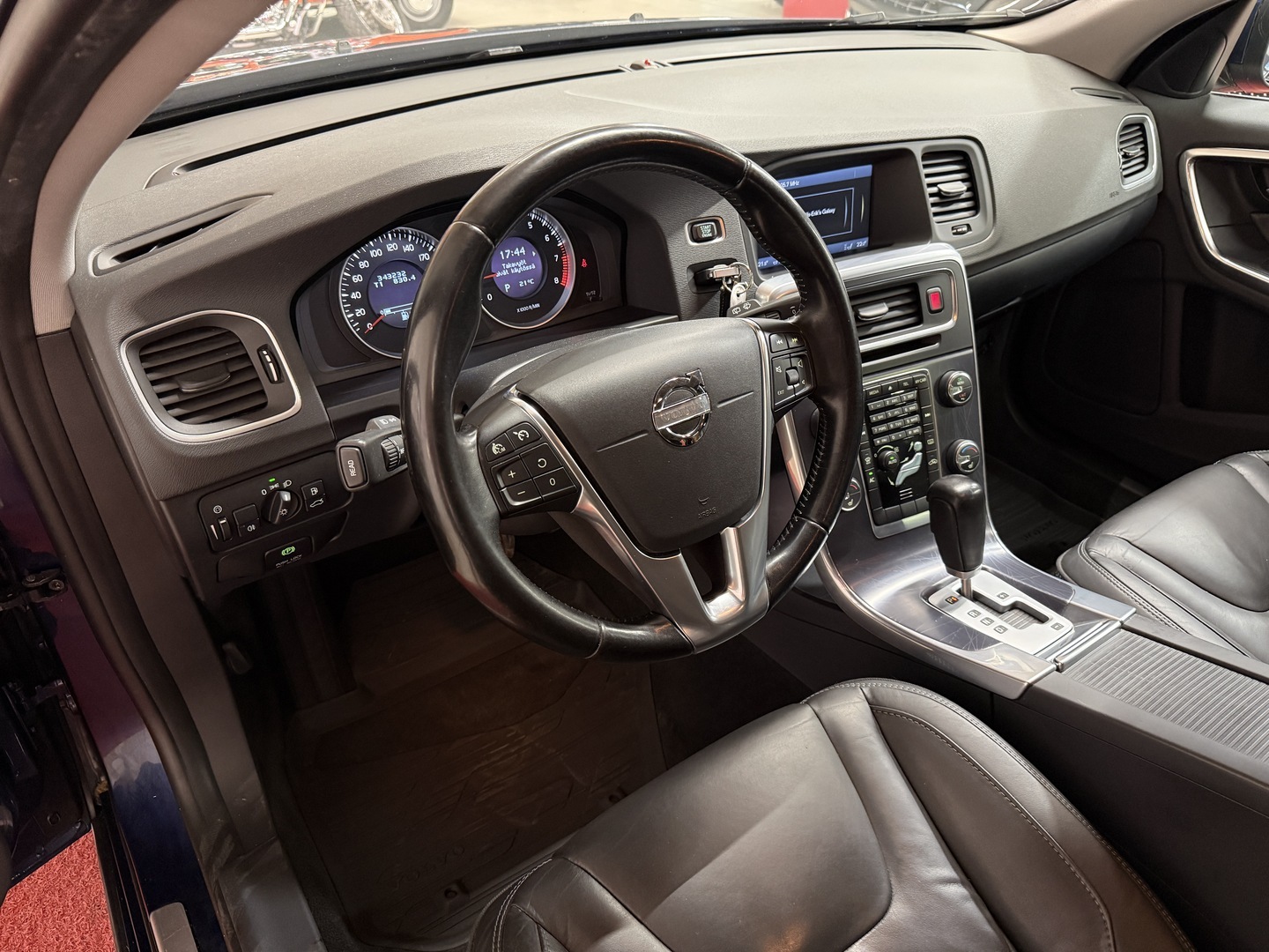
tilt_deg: -34.7
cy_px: 476
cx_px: 634
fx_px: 880
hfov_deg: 71.6
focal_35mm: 24
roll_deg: -1.6
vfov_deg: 56.8
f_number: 1.78
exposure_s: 1/60
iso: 400
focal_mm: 6.76
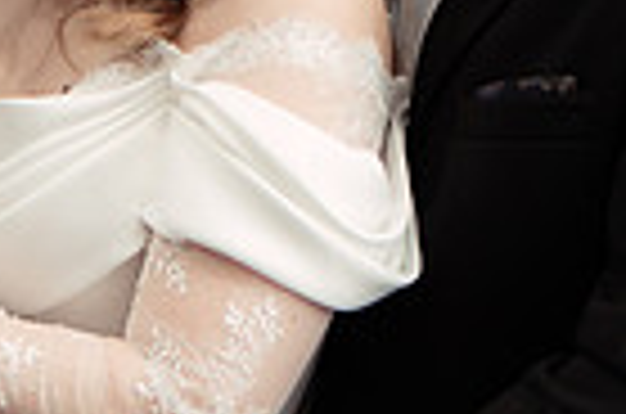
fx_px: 2967
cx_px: 101
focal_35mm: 171
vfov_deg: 7.9
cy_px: -83
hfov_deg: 12.0
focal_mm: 35
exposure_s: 1/320
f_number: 2
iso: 1600
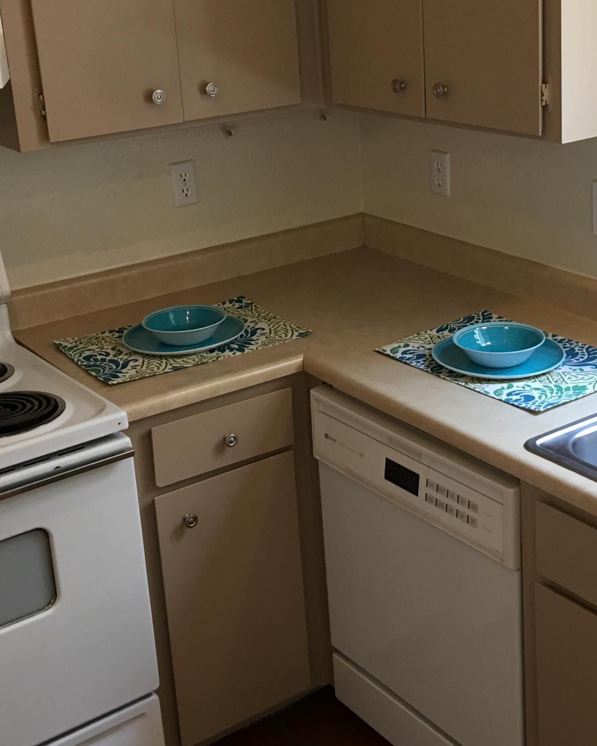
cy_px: 278
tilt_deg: -15.5
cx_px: 378
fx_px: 1170
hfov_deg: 28.5
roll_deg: +3.4
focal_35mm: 53
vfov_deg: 35.2
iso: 40
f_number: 2.2
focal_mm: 4.15
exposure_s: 1/15
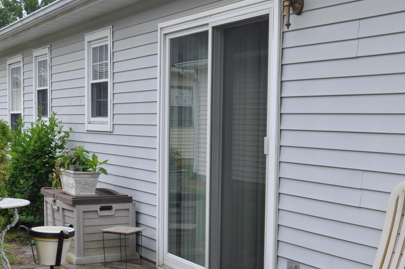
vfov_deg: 20.7
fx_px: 730
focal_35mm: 65
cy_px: 192
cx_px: 229
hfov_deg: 31.0
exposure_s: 1/250
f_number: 8
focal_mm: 24
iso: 200
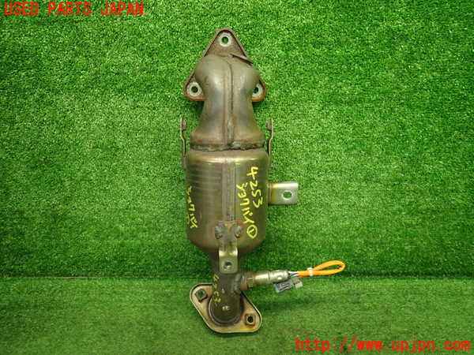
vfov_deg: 54.9
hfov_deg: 69.4
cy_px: 178
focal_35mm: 25
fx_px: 342
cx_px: 237
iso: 200
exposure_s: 1/40
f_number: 2
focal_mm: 4.5
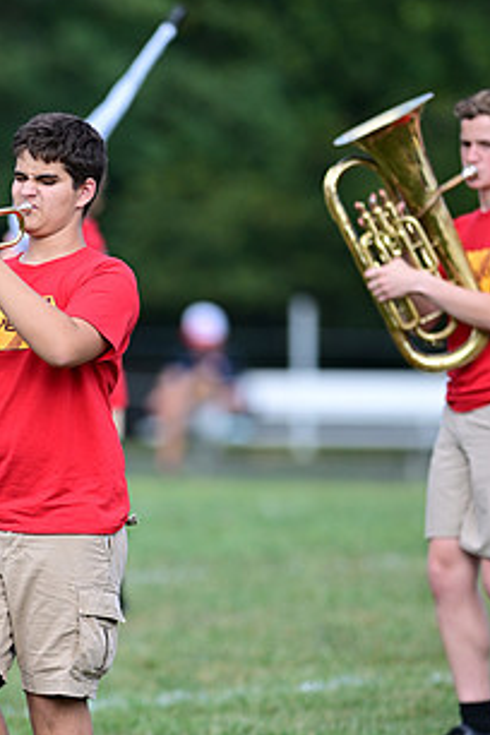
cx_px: 78
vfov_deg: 3.6
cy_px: 512
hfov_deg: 2.4
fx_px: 11596
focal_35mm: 568
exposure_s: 1/2000
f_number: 2.8
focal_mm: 300
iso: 360
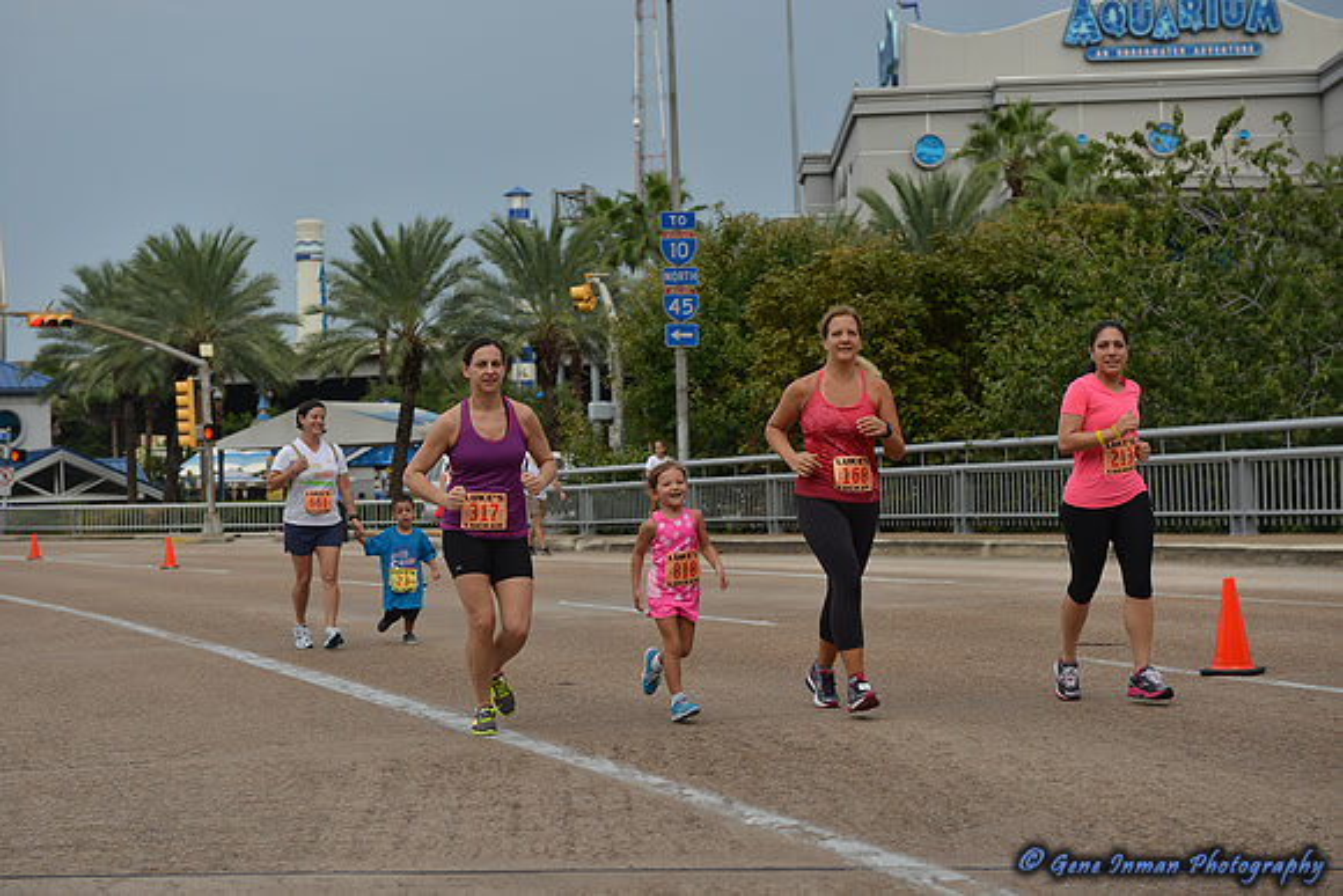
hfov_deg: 28.8
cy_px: 448
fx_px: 2612
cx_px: 672
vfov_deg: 19.5
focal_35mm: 70
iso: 100
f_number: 5.6
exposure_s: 1/160
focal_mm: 70
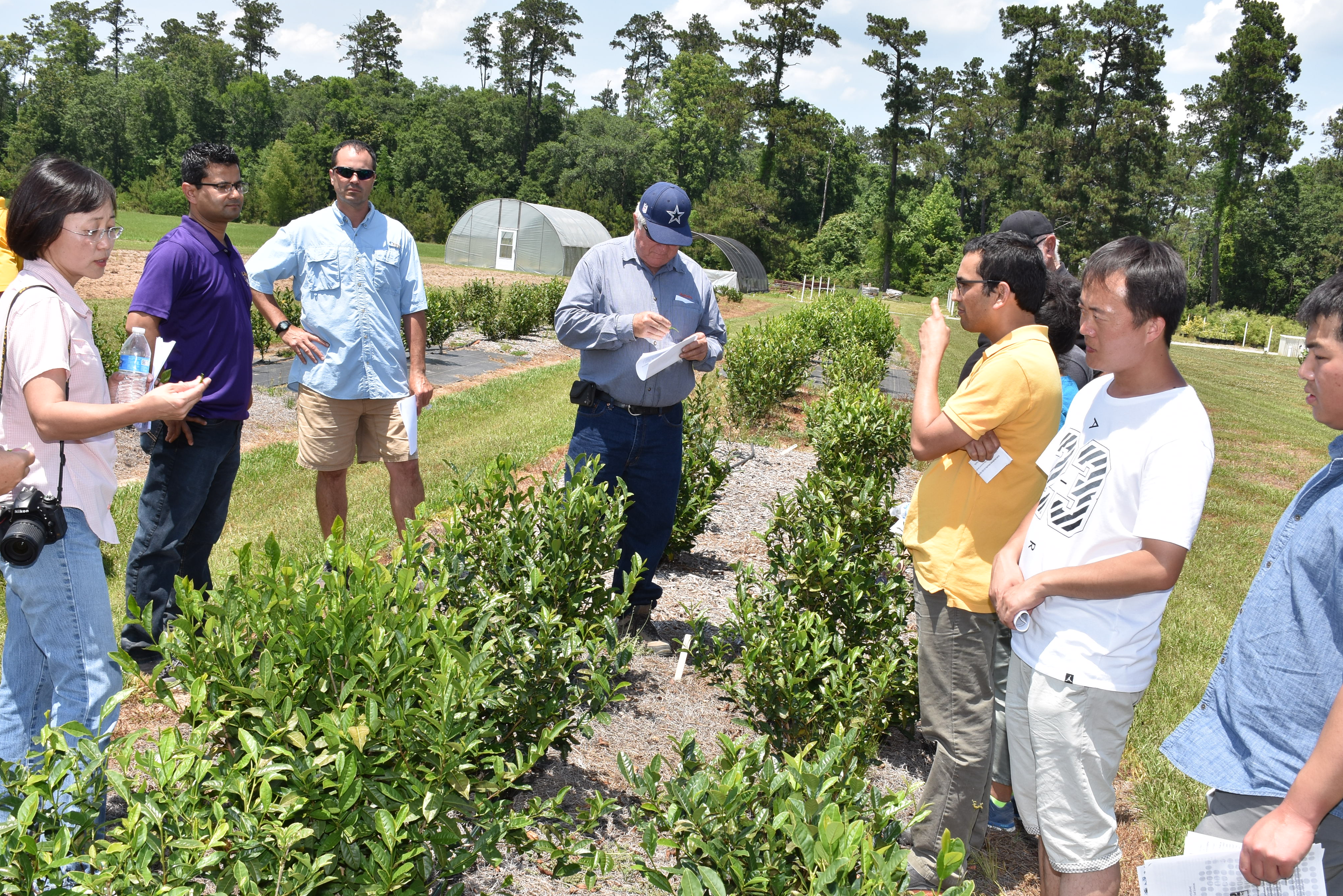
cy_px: 493
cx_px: 675
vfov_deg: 33.4
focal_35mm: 40
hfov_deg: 48.4
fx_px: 1493
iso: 200
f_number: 13
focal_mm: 24
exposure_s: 1/250
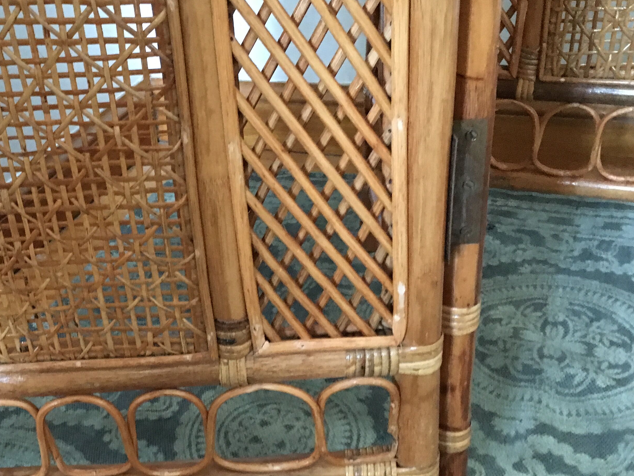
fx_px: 879
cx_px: 172
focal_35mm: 48
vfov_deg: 30.2
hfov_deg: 38.8
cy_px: 290
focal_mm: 4.15
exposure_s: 1/17
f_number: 2.2
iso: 320
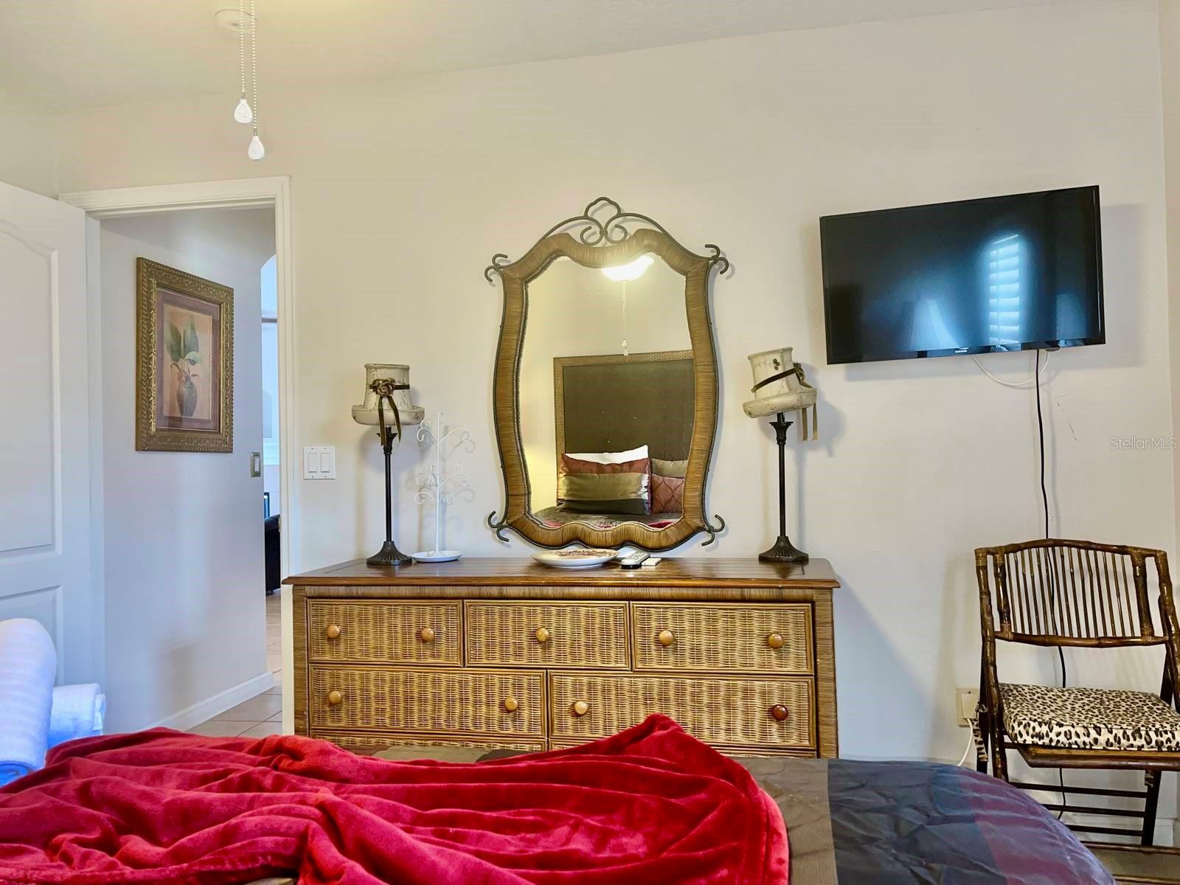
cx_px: 590
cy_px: 442
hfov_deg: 69.4
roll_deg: +1.1
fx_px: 852
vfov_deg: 54.9
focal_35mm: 25
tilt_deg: -0.3
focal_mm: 5.1
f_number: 1.6
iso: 50
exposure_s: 1/15
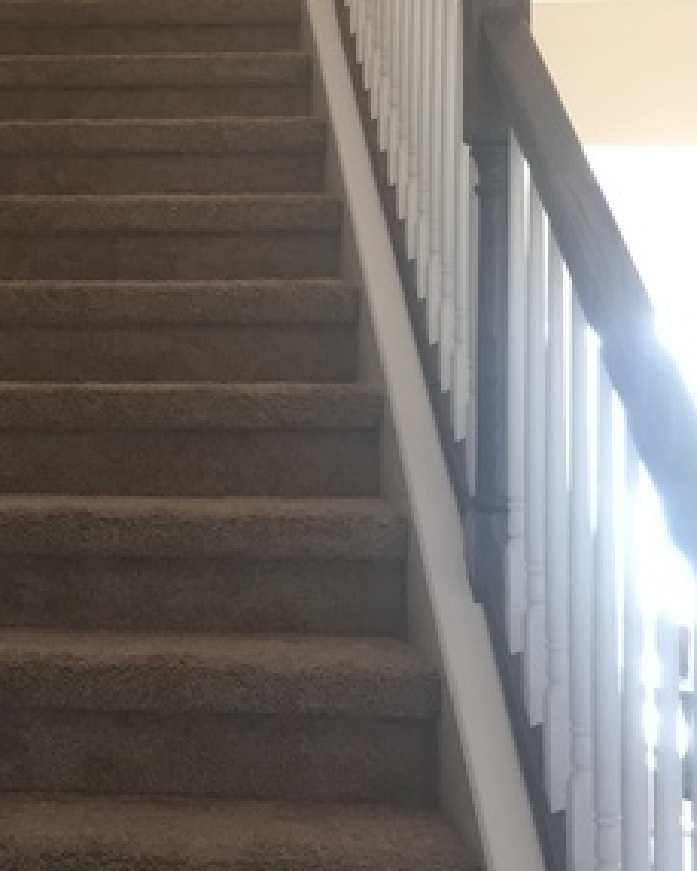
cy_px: 340
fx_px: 1701
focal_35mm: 66
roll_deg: +0.0
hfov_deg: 22.0
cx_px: -52
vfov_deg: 28.6
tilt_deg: +3.9
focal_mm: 4.15
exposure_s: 1/30
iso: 64
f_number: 2.2
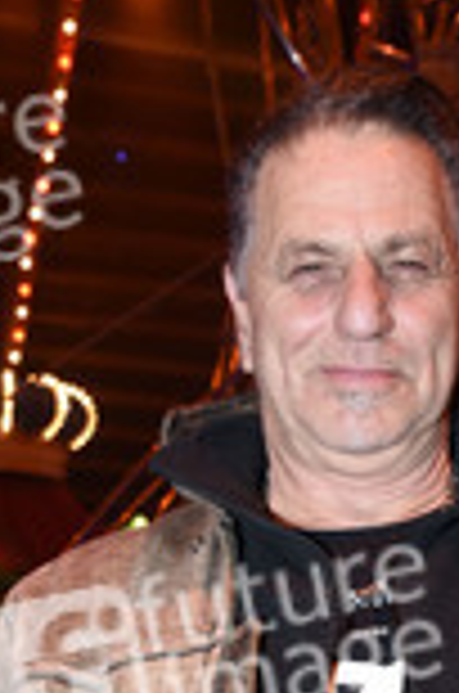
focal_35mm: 91
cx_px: 342
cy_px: 878
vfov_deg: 20.6
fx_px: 1748
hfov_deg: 14.9
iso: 2000
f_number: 6.3
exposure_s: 1/60
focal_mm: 35
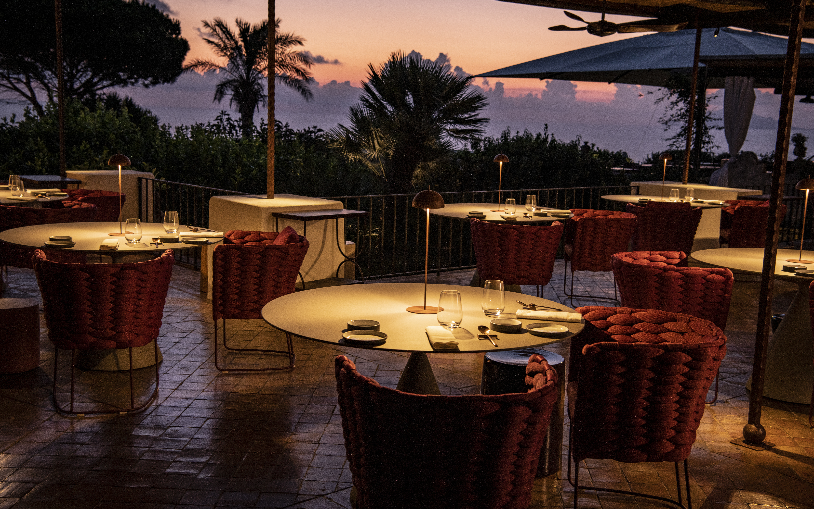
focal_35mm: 45
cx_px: 408
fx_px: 998
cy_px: 270
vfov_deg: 28.6
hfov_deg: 44.4
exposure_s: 1/10
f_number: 6.3
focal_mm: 44
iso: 200
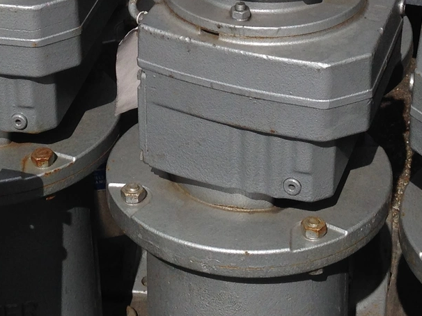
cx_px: 147
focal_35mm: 109
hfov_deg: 18.0
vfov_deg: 13.2
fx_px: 1328
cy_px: -55
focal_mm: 4.12
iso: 50
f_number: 2.4
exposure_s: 1/3390
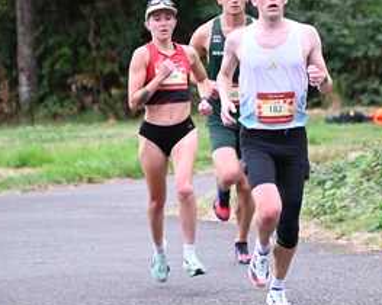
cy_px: 56
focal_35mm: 393
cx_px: 290
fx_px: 4440
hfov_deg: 4.9
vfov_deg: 3.9
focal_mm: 200
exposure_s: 1/250
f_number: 6.3
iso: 2200
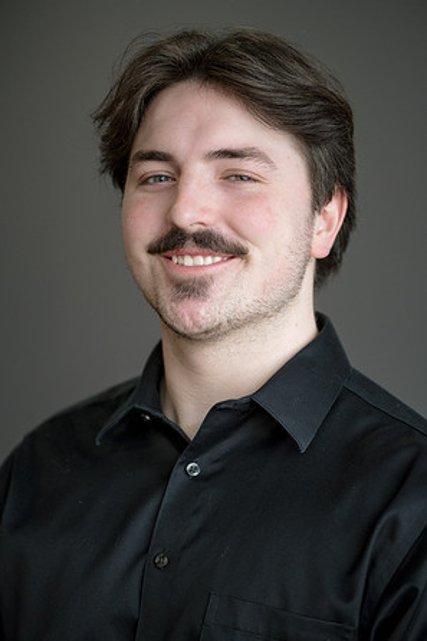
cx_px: 214
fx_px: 1887
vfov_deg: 19.3
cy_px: 320
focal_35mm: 106
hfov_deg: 12.9
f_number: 3.2
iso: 640
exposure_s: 1/160
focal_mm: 105
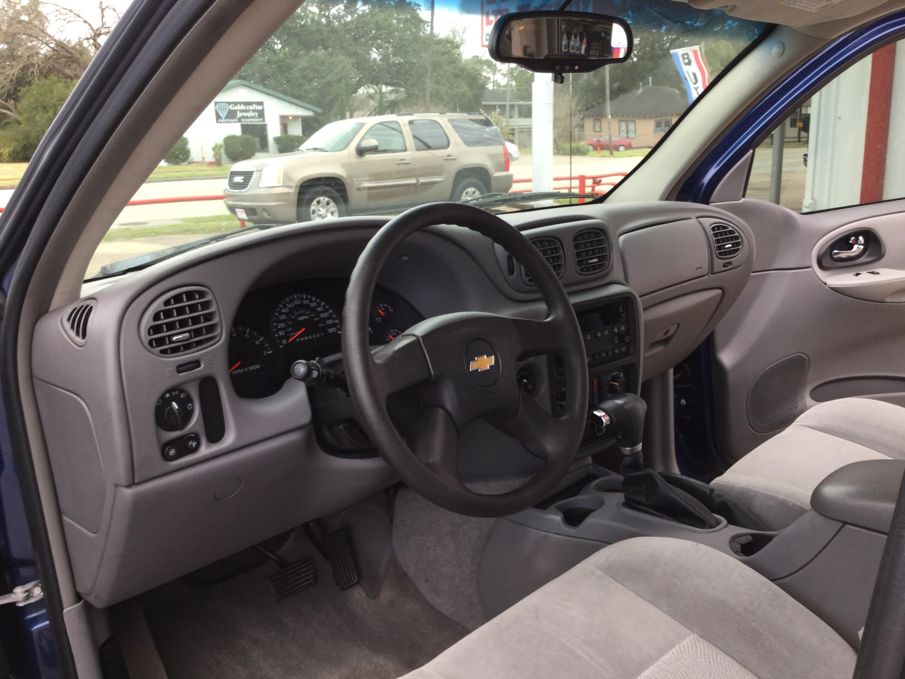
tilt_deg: -14.2
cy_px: 340
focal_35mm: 31
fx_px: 810
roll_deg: +0.6
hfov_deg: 58.4
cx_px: 452
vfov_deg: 45.4
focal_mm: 3.3
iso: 25
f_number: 2.4
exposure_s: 1/60
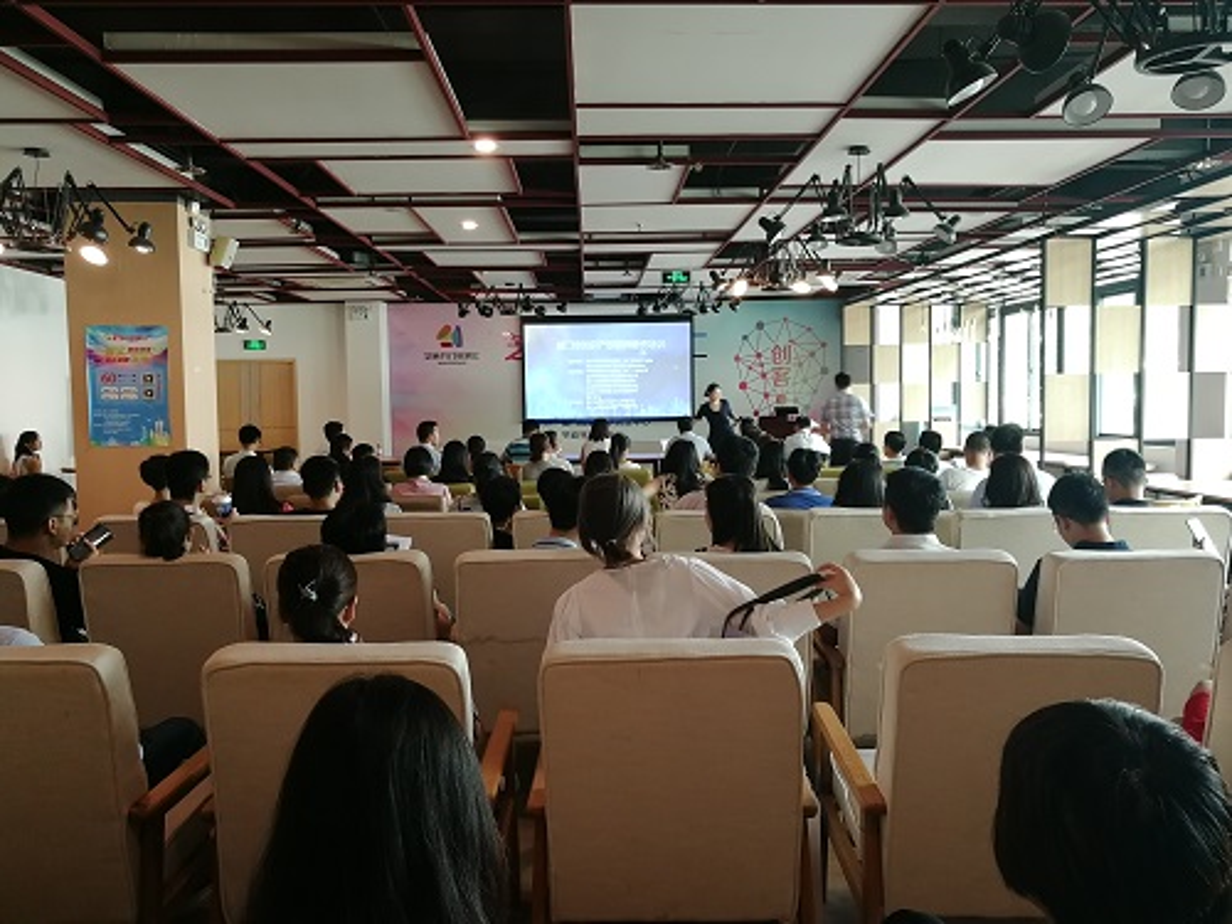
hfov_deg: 65.3
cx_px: 616
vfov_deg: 51.4
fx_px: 961
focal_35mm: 27
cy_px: 462
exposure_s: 1/33.3
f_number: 2.2
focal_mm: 3.84
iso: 250
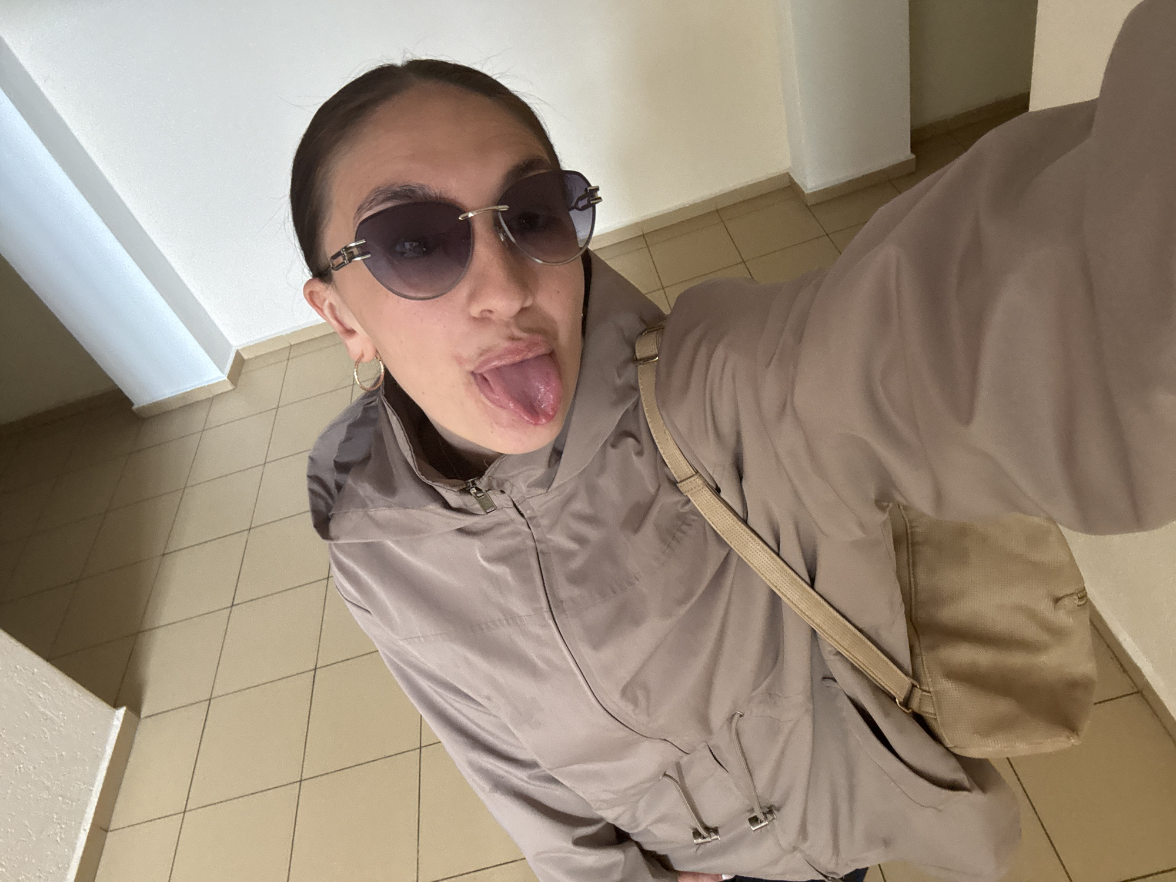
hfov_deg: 73.9
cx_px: 588
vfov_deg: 58.9
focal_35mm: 23
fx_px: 781
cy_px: 441
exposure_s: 1/48
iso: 320
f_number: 1.9
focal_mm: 2.69
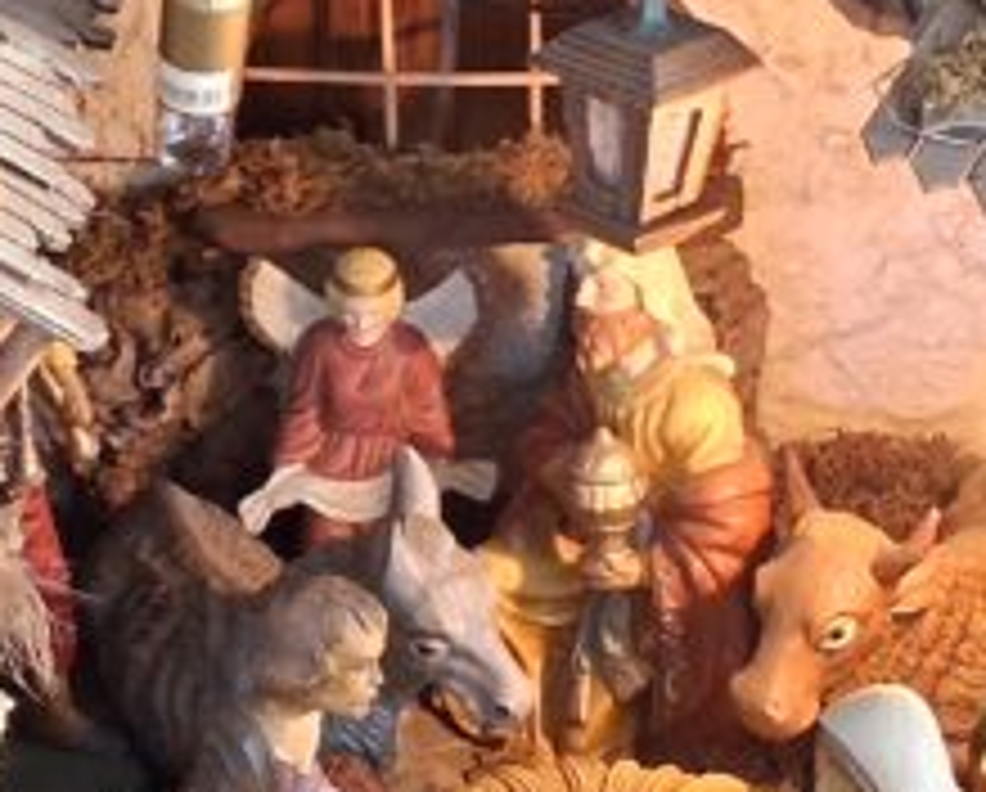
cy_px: 392
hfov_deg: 15.4
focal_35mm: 123
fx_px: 3596
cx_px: 23
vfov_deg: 12.6
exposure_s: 1/33
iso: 640
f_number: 1.8
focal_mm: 4
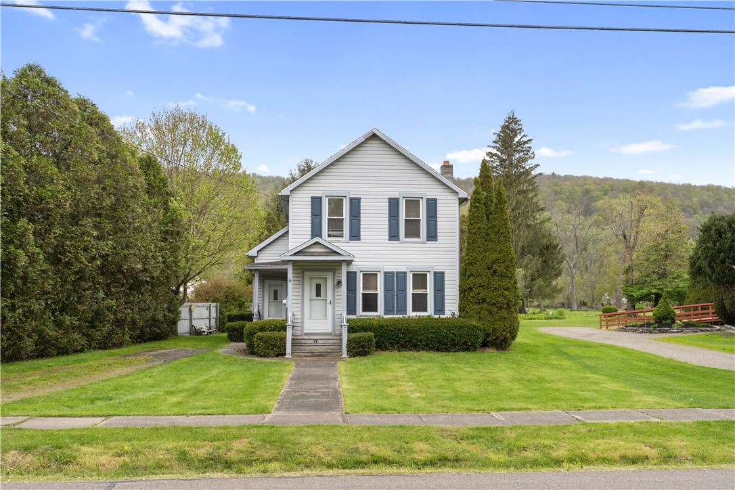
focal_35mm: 35
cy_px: 245
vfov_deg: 37.9
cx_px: 368
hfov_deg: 54.4
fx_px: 715
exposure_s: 1/160
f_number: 7.1
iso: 400
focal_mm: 35
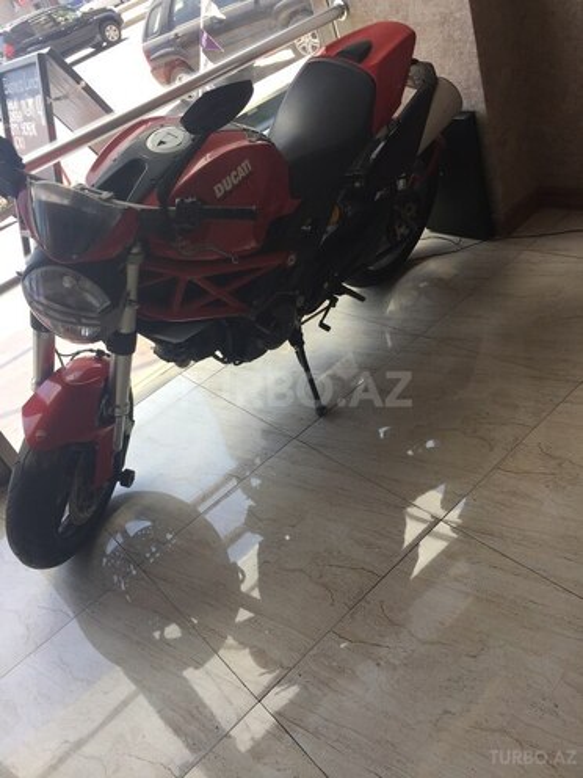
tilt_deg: -34.0
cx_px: 292
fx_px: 651
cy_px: 389
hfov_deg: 48.2
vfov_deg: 61.7
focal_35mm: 29
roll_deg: +23.5
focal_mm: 4.15
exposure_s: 1/213
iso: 32
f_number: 2.2
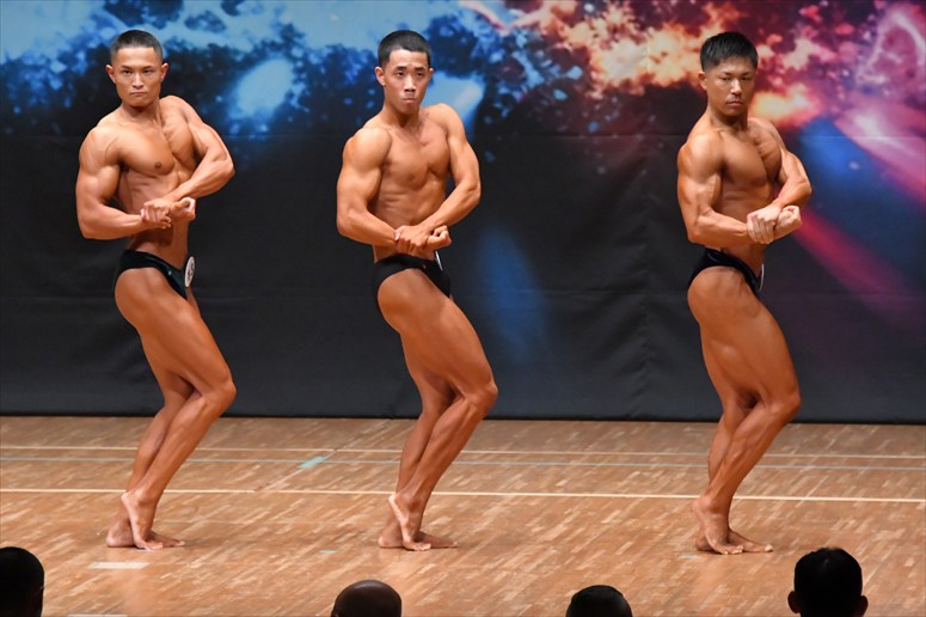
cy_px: 308
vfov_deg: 5.1
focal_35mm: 270
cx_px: 463
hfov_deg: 7.6
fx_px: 6942
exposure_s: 1/400
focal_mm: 180
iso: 8000
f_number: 5.6
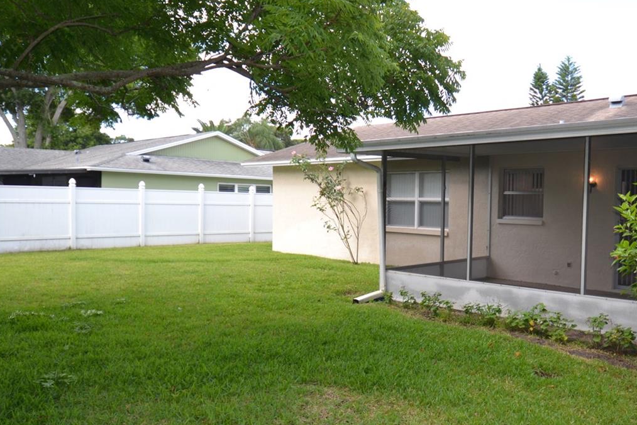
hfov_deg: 59.7
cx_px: 407
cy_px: 227
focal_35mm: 31
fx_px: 545
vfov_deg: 42.6
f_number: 4
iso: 100
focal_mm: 13
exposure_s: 1/125
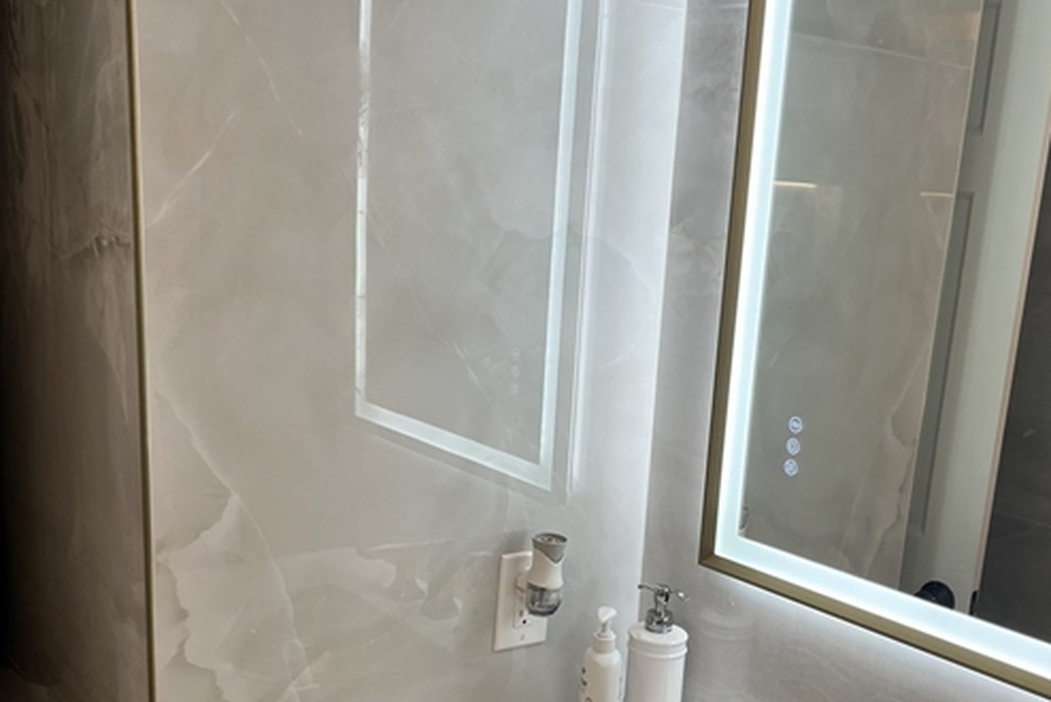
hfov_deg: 46.2
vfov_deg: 31.6
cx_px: 604
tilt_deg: -13.4
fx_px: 1227
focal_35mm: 42
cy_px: 496
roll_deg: -4.7
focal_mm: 5.7
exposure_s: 1/163
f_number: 1.5
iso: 40
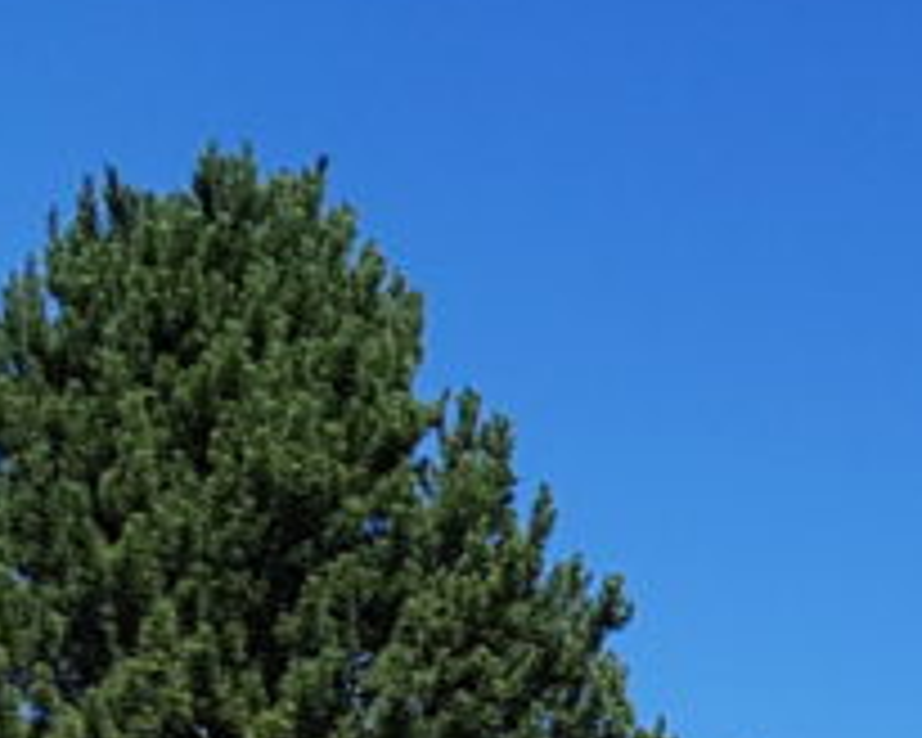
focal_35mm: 127
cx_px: 2280
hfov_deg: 11.9
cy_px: 1588
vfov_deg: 10.8
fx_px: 3466
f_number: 1.7
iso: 40
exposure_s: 1/1888
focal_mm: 4.2
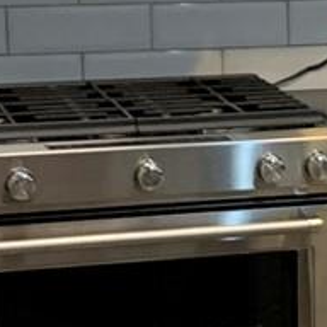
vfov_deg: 9.1
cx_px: 535
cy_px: 221
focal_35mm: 192
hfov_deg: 8.8
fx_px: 2052
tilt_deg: -10.2
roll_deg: -1.1
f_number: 1.8
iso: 200
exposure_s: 1/60
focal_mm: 4.25
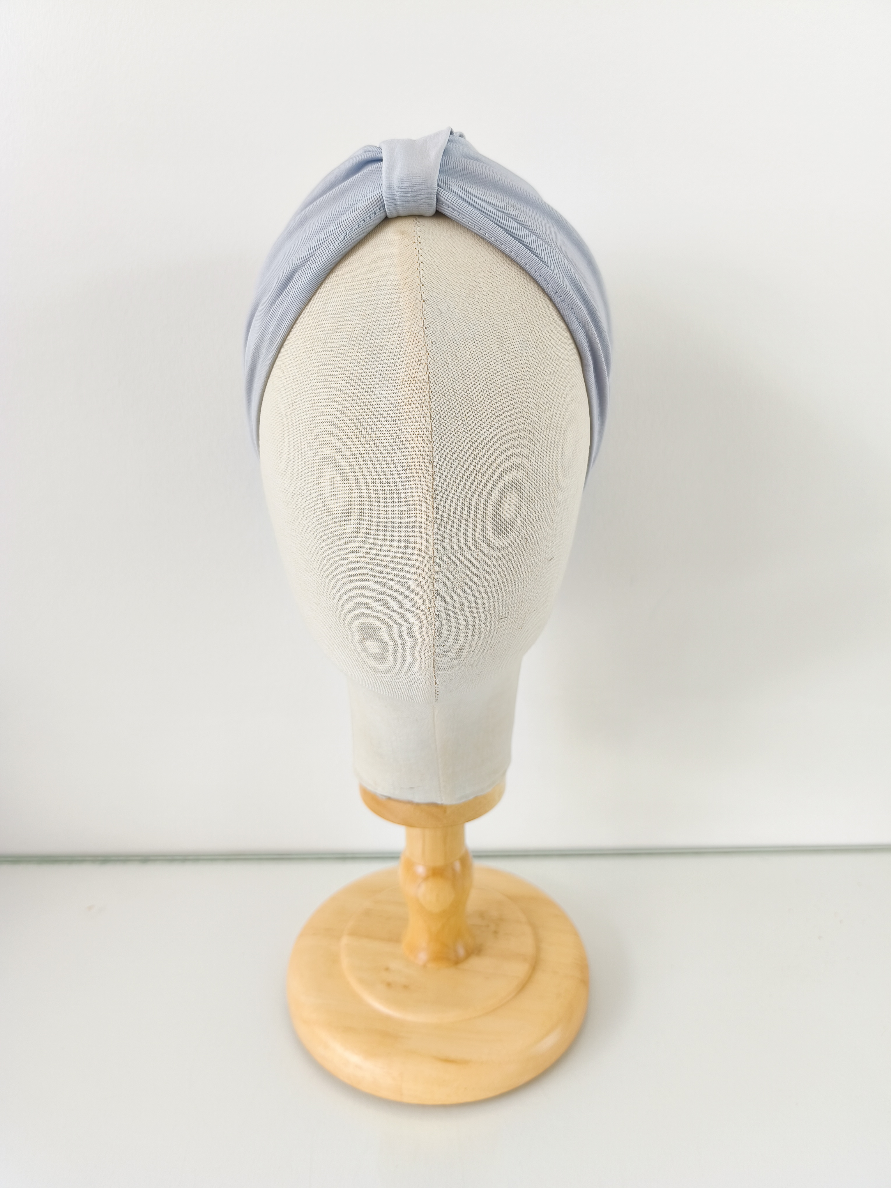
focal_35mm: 23
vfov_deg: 73.9
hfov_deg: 58.9
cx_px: 446
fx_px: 789
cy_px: 594
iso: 100
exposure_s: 1/80
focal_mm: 6.14
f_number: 1.65
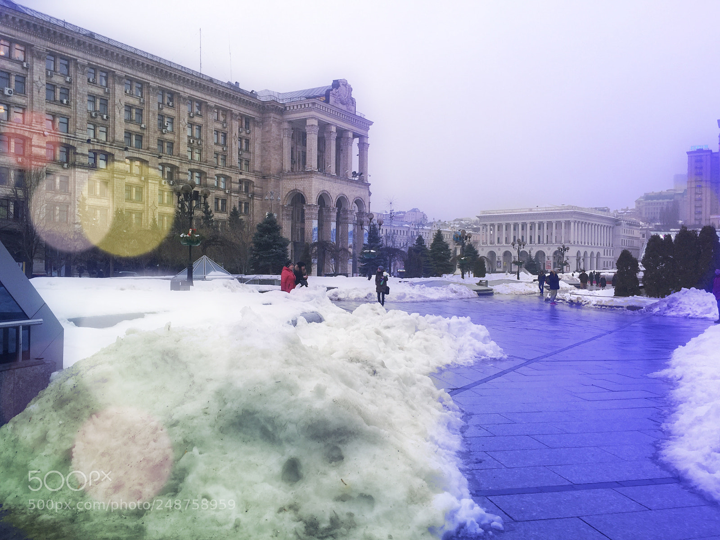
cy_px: 270
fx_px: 603
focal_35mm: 29
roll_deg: -0.2
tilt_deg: -1.1
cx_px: 360
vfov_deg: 48.2
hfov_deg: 61.7
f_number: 2.2
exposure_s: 1/50
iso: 32
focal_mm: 4.15
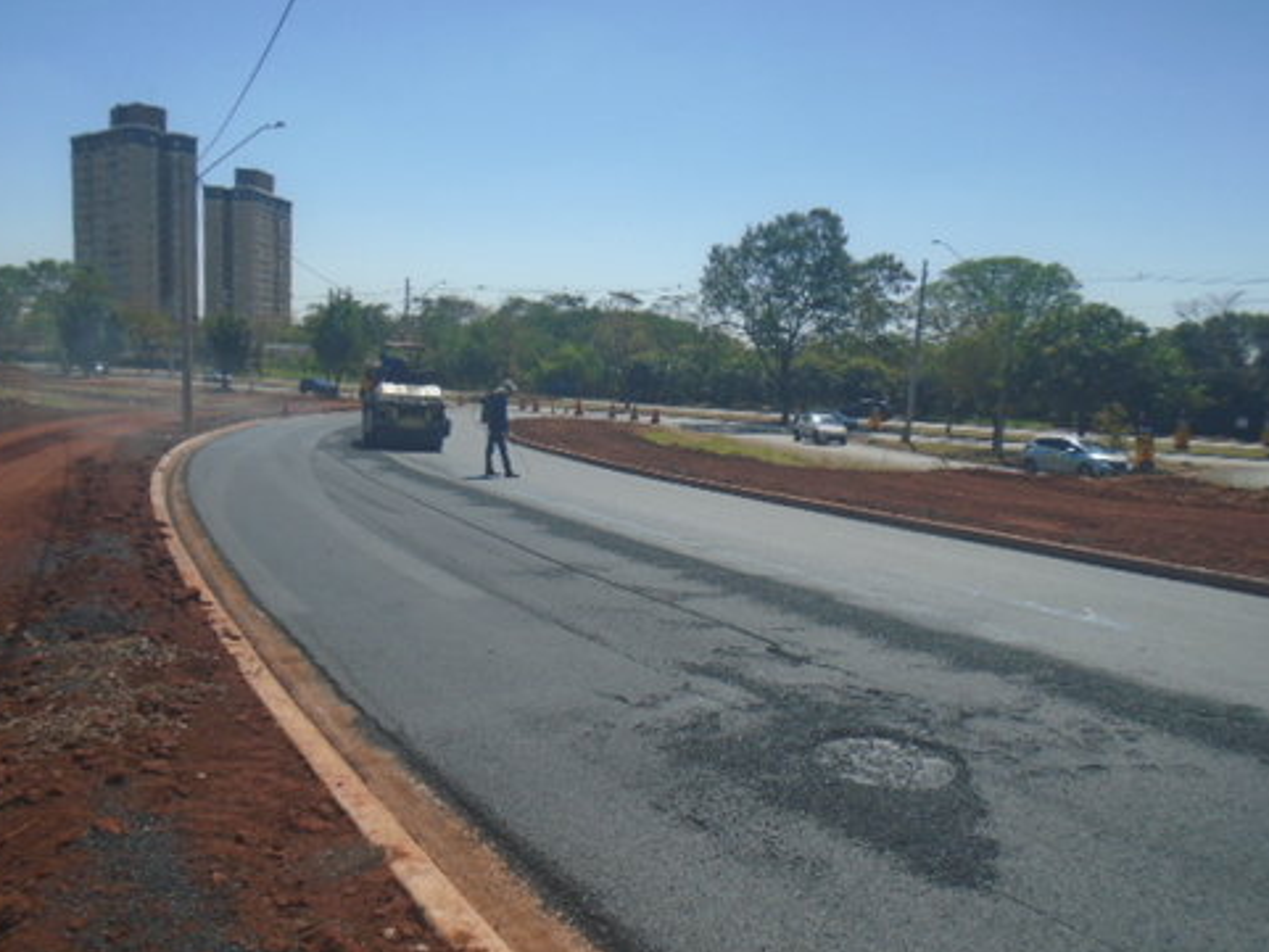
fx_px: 990
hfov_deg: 65.3
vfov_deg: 51.4
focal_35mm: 27
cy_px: 484
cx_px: 620
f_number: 8
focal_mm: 4.6
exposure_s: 1/200
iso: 100
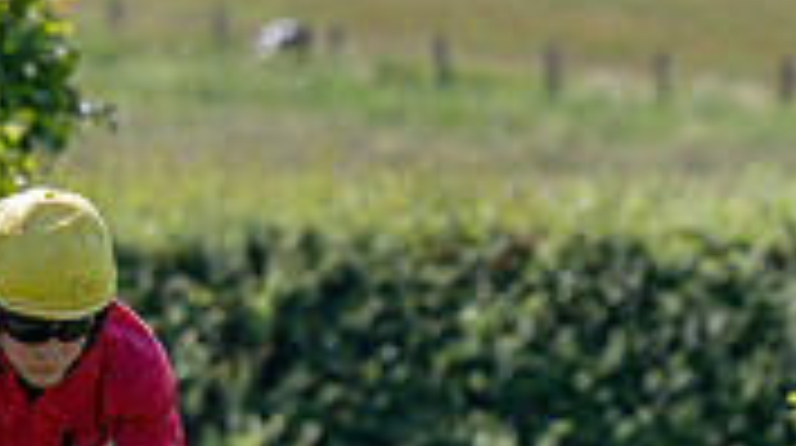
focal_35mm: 1546
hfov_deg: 1.4
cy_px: 475
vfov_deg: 0.8
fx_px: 32587
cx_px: 115
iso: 200
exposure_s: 1/1600
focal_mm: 165
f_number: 4
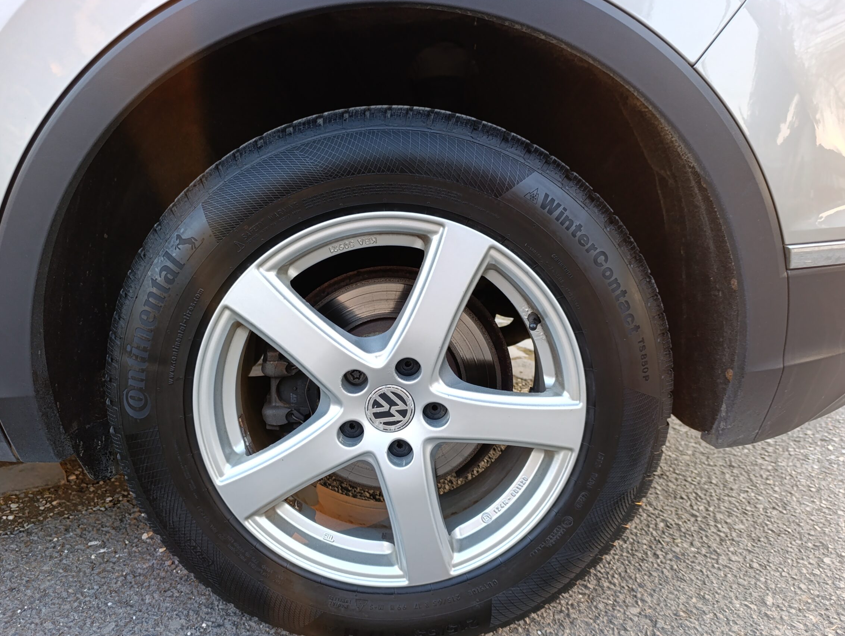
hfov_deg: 67.1
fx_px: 636
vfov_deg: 53.1
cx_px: 394
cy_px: 349
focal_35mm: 26
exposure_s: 1/100
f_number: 1.6
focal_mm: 6.14
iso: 400
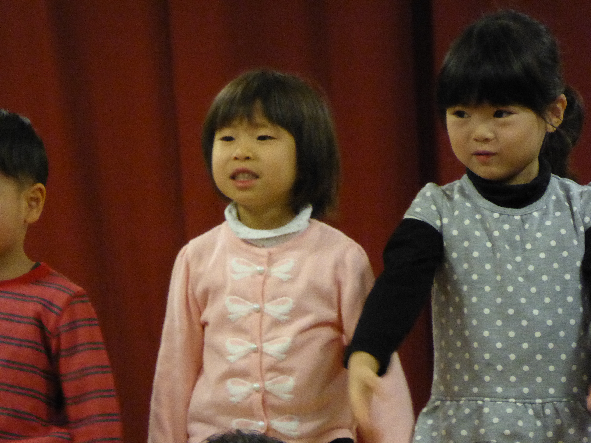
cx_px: 296
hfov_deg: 10.4
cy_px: 222
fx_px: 3261
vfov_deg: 7.8
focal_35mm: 191
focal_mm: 30.9
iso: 1600
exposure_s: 1/50
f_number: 5.6
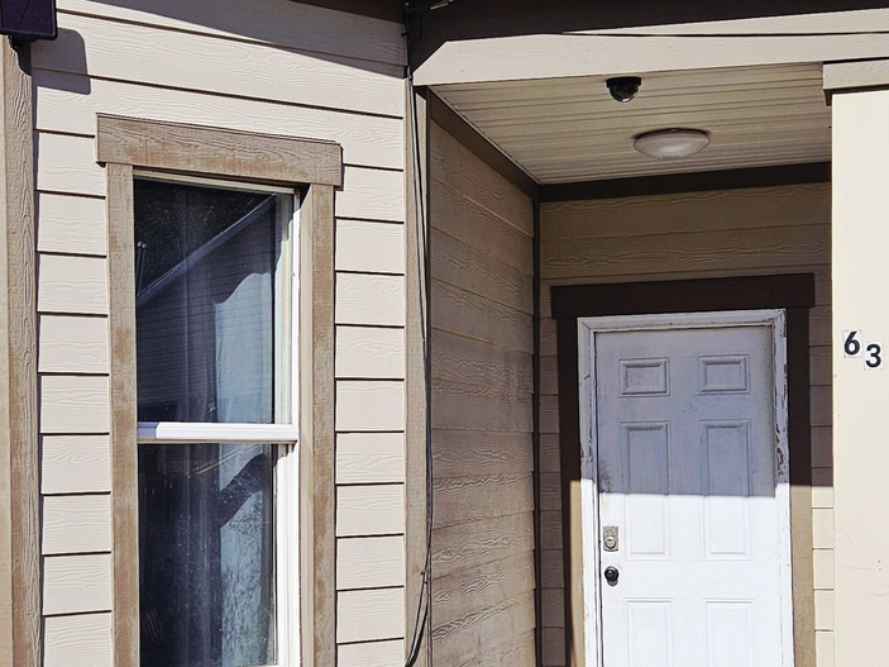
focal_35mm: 67
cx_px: 335
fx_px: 1720
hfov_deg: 28.9
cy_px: 434
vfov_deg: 21.9
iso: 25
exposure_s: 1/5000
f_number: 1.8
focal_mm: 5.4
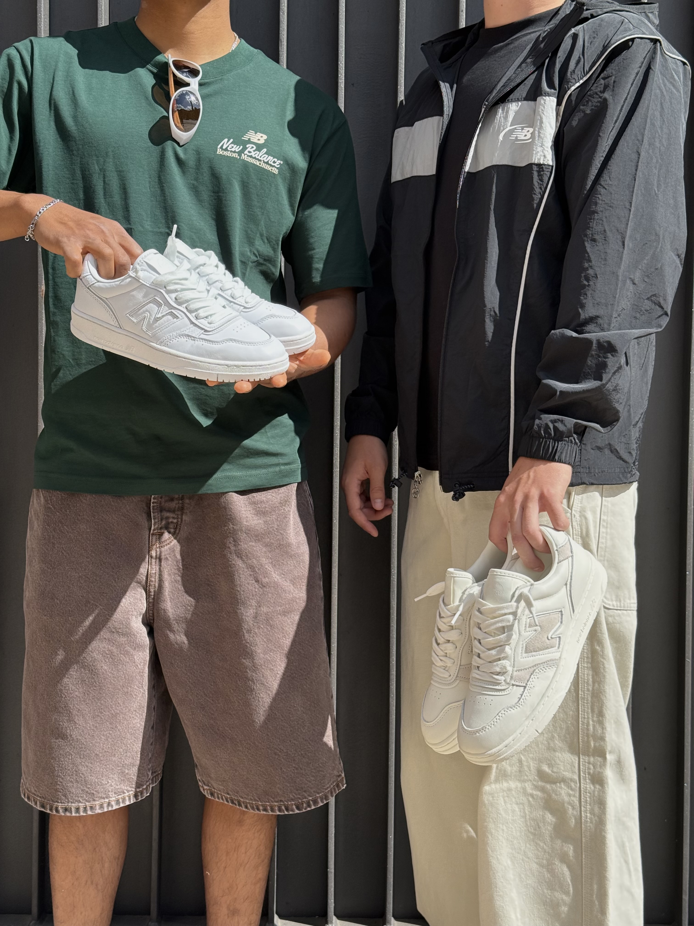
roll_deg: -0.7
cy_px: 463
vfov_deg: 39.7
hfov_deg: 30.3
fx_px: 1283
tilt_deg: -1.5
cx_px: 347
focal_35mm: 48
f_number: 1.78
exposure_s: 1/3096
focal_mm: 6.76
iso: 80
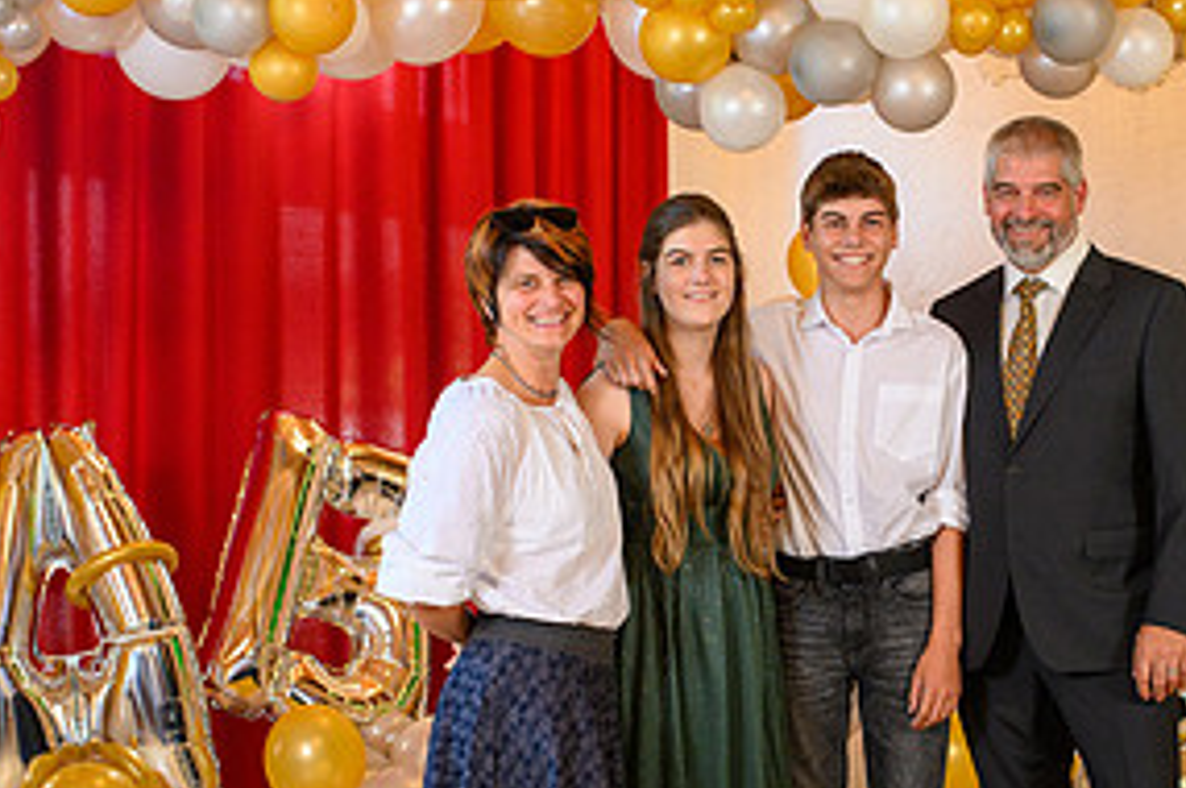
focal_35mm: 71
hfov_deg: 28.3
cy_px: 494
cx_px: 767
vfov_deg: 19.1
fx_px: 2336
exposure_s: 1/100
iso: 1250
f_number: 3.5
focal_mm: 35
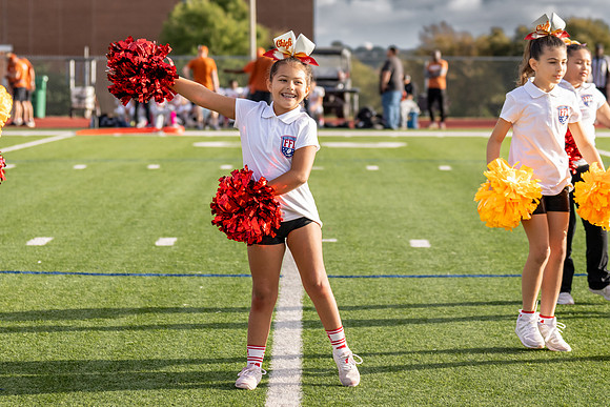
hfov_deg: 15.0
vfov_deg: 10.0
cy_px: 157
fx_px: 2318
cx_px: 240
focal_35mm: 137
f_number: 2.8
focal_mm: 70
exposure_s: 1/3200
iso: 250
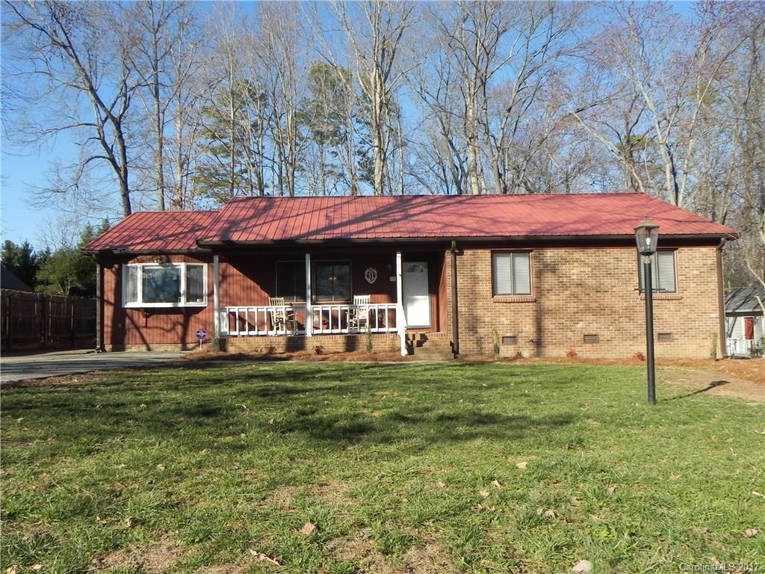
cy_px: 287
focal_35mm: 29
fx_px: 641
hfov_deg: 61.7
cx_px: 382
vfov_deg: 48.2
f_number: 6.3
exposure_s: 1/342
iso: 160
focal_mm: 5.2
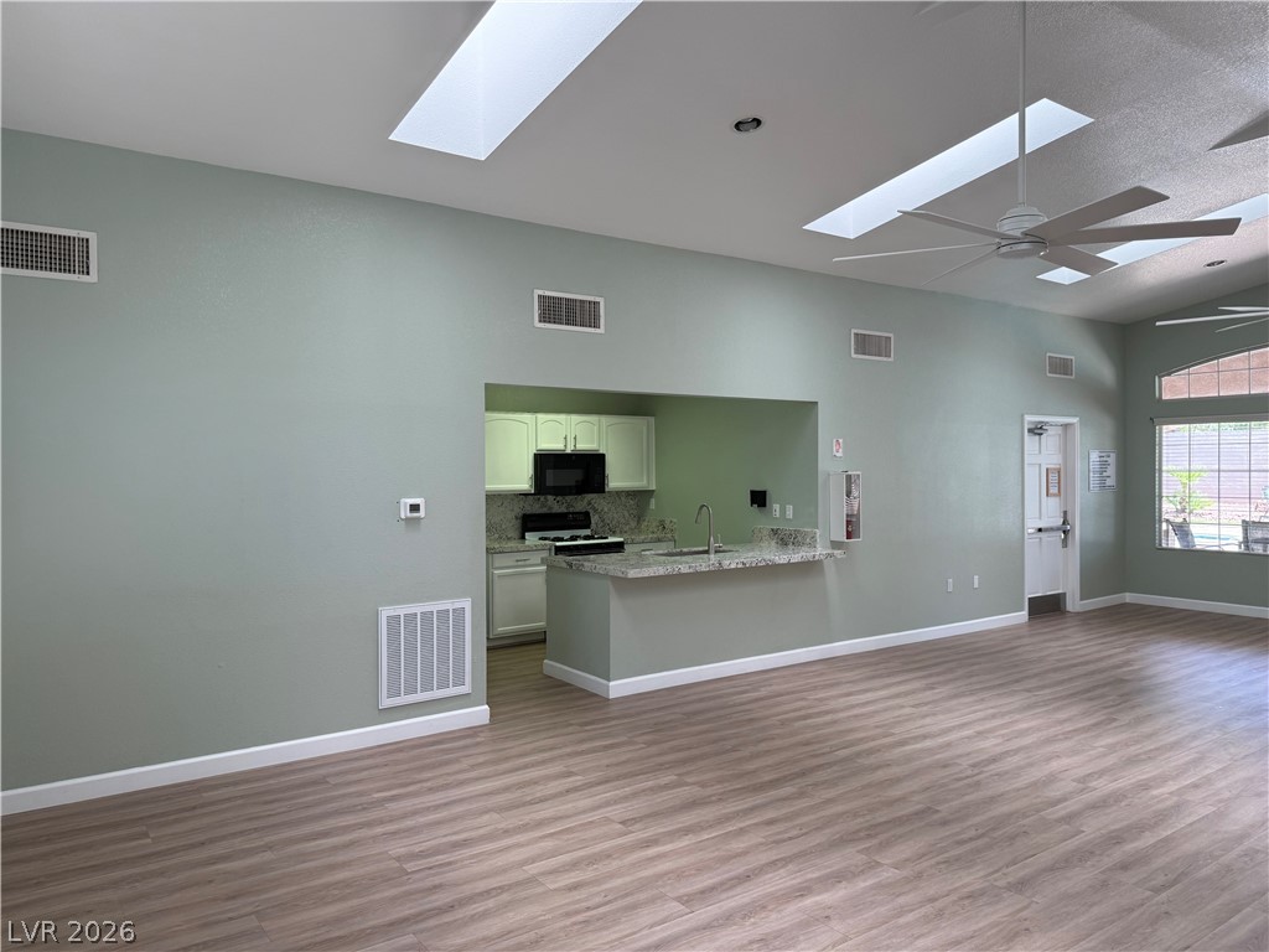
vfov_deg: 56.8
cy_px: 476
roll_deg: +0.4
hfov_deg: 71.6
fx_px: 880
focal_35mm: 24
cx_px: 634
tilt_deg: +0.2
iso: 100
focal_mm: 6.76
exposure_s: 1/237
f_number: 1.78
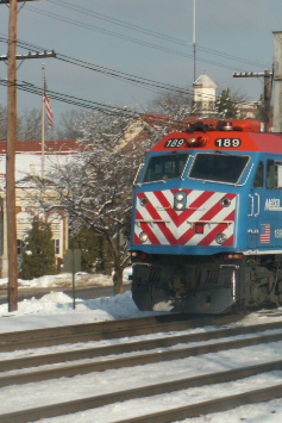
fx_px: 1761
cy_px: 214
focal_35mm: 150
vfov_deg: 13.7
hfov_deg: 9.1
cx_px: 289
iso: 50
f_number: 8
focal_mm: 13.31
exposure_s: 1/250
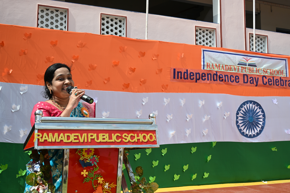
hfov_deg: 43.0
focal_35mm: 46
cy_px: 96
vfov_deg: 29.4
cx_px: 145
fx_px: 369
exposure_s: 1/250
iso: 100
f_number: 8
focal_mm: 30.5
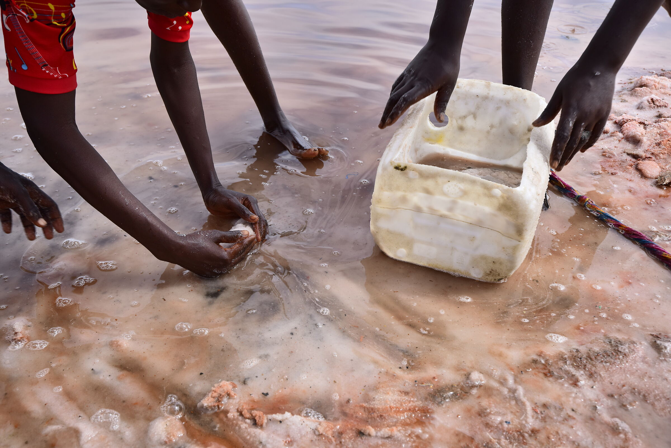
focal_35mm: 35
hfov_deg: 54.4
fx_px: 653
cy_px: 224
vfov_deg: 37.9
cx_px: 336
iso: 100
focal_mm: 35
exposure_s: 1/250
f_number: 8
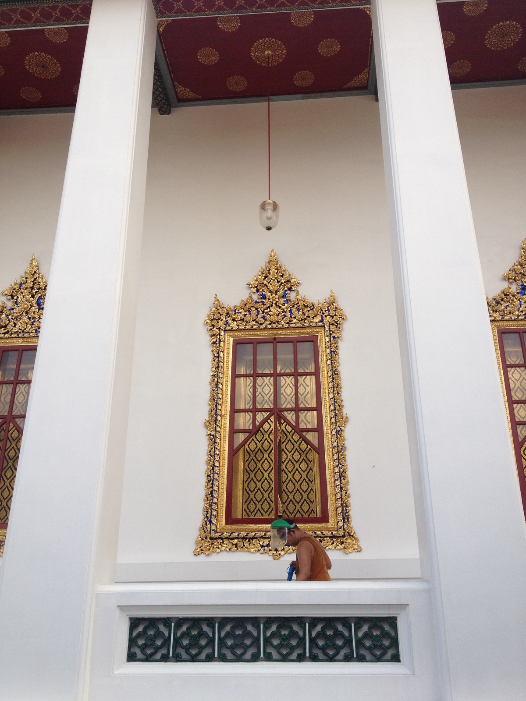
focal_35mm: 35
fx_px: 709
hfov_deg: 40.7
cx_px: 263
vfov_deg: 52.6
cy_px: 350
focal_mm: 4.28
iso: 64
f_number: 2.4
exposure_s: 1/464
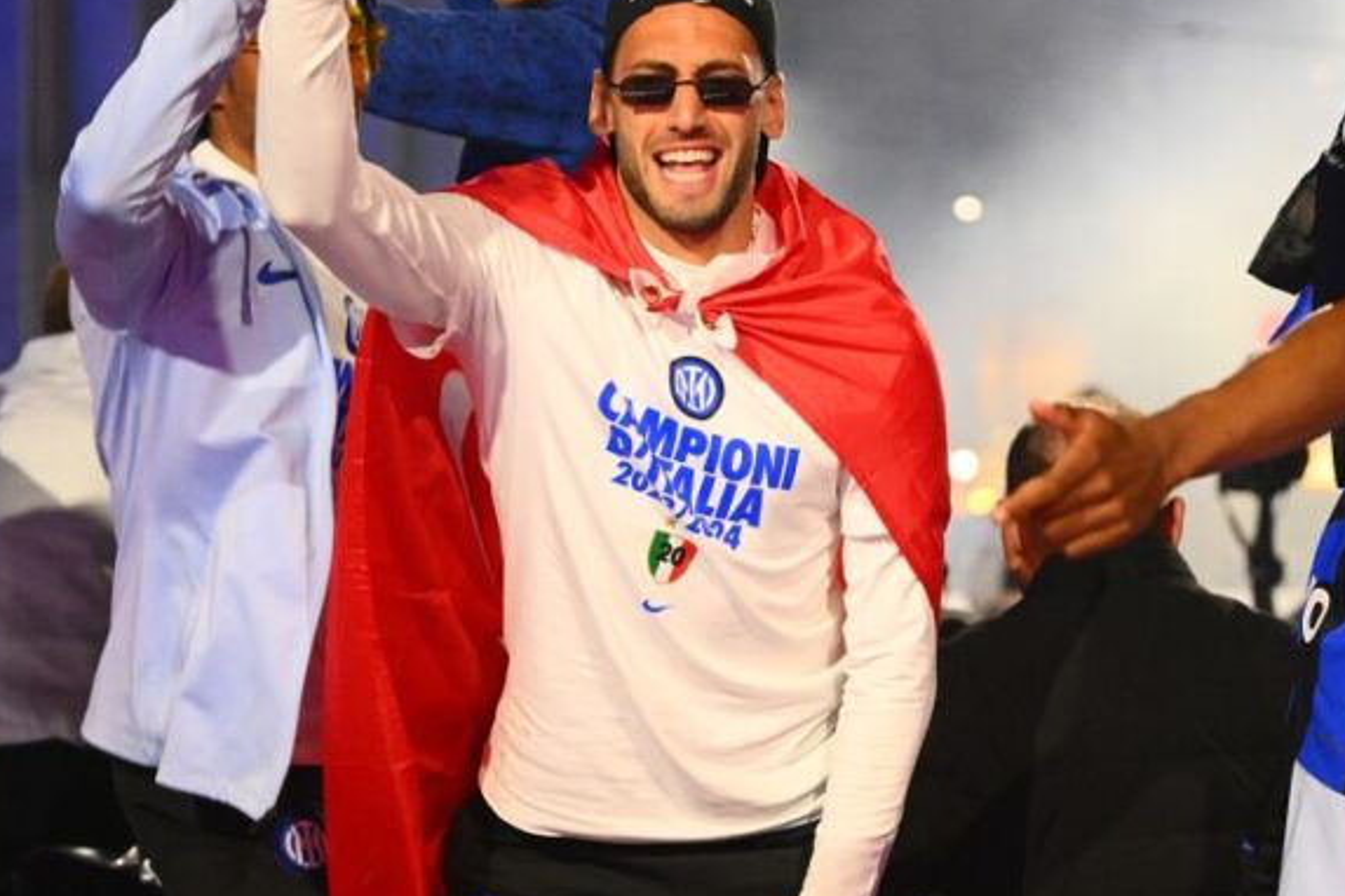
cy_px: 334
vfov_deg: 11.0
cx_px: 688
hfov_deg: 16.4
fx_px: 4670
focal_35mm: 125
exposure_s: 1/125
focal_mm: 70
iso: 8000
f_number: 2.8
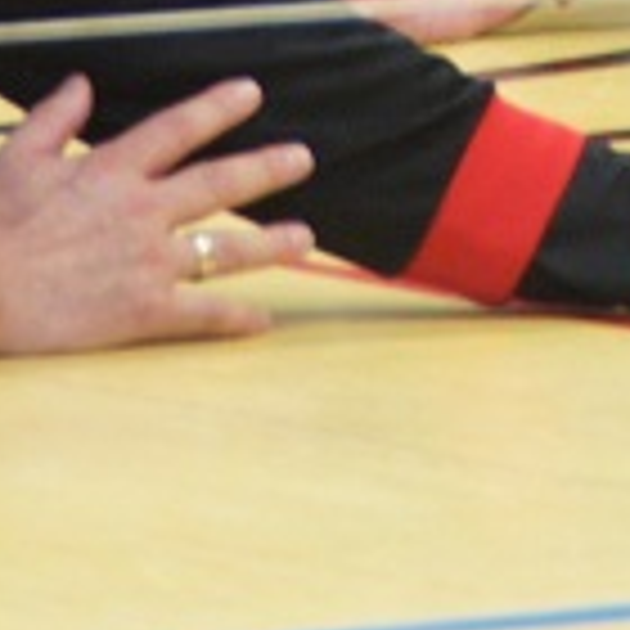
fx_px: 29939
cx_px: 468
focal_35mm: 1454
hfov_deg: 1.2
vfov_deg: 1.2
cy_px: -531
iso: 1600
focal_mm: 200
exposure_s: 1/25
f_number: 6.3
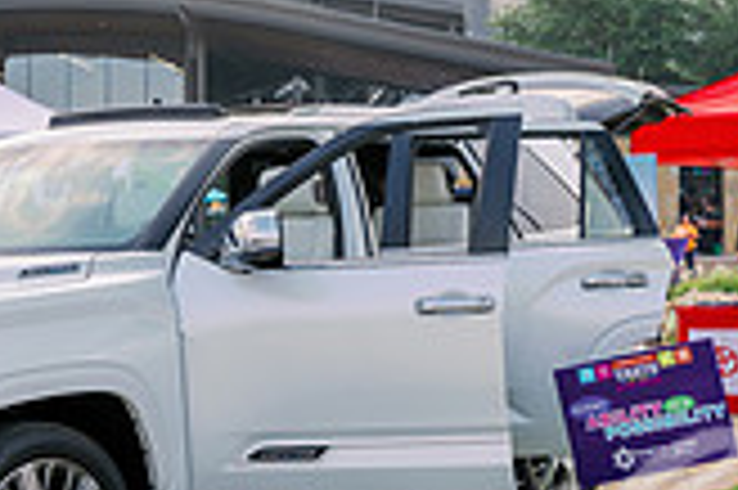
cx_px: 490
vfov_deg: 16.0
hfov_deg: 23.8
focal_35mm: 85
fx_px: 1741
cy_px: 173
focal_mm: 24
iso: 100
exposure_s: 1/500
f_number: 4.5
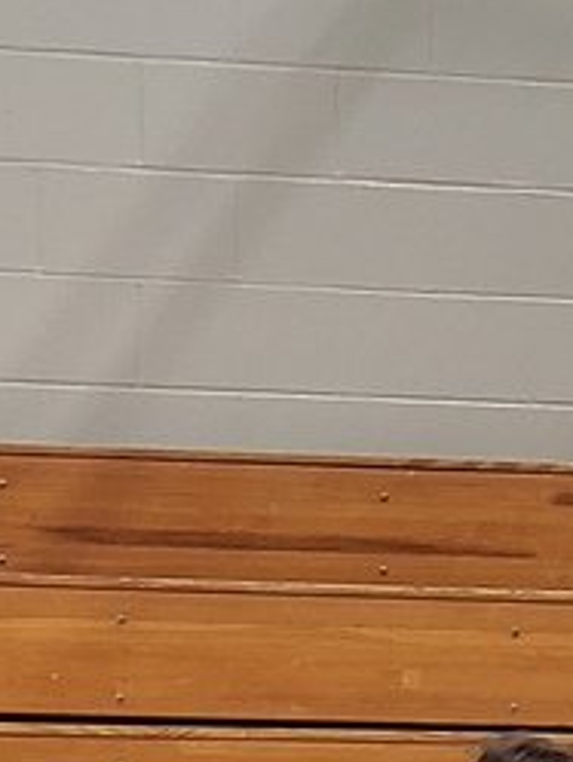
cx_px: 487
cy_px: 1457
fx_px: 4719
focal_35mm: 214
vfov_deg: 8.8
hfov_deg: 6.9
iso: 100
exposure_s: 1/30
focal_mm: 6
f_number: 2.4
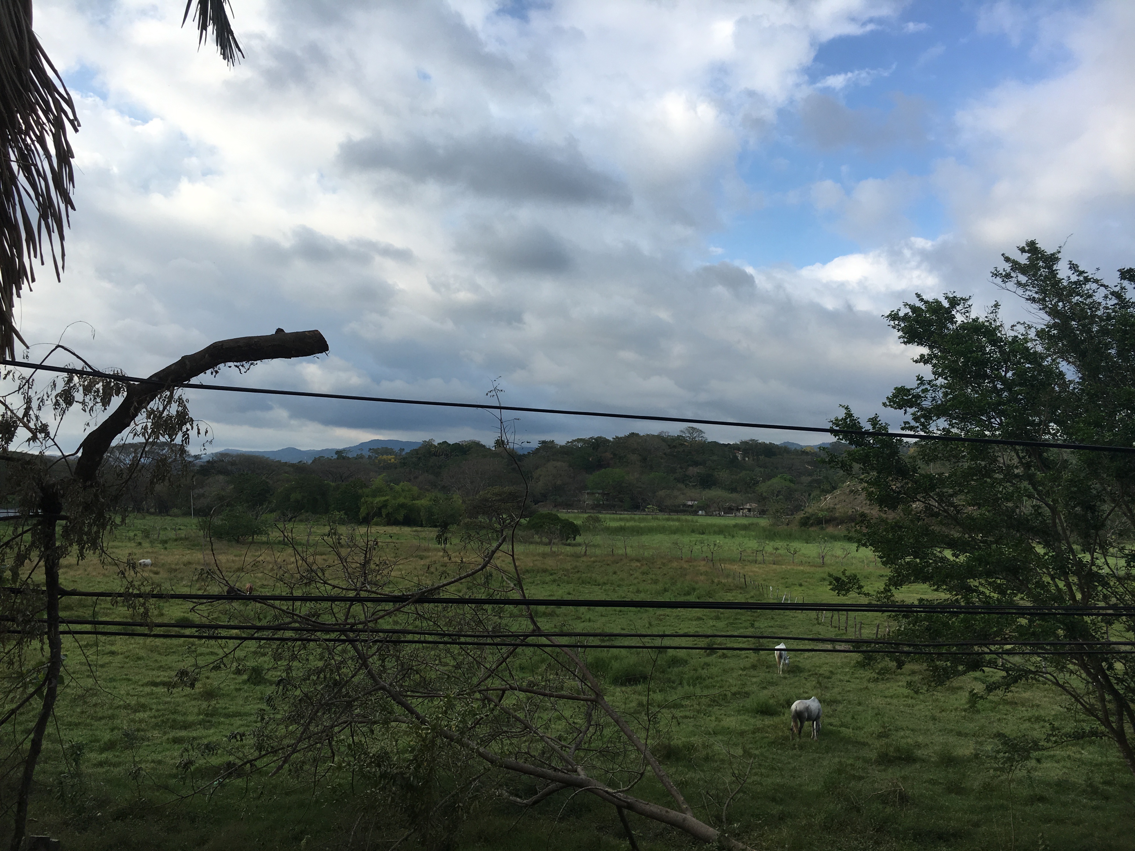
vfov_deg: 48.2
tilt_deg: +4.0
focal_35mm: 29
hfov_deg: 61.7
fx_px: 951
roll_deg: -1.5
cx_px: 568
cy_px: 426
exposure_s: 1/1040
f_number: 2.2
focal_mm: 4.15
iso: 25
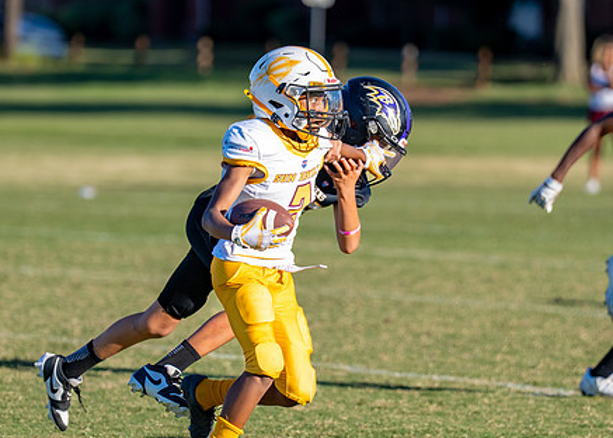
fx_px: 5831
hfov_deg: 6.0
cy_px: 240
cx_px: 300
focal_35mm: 335
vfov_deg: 4.3
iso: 160
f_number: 2.8
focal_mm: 168
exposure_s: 1/3200
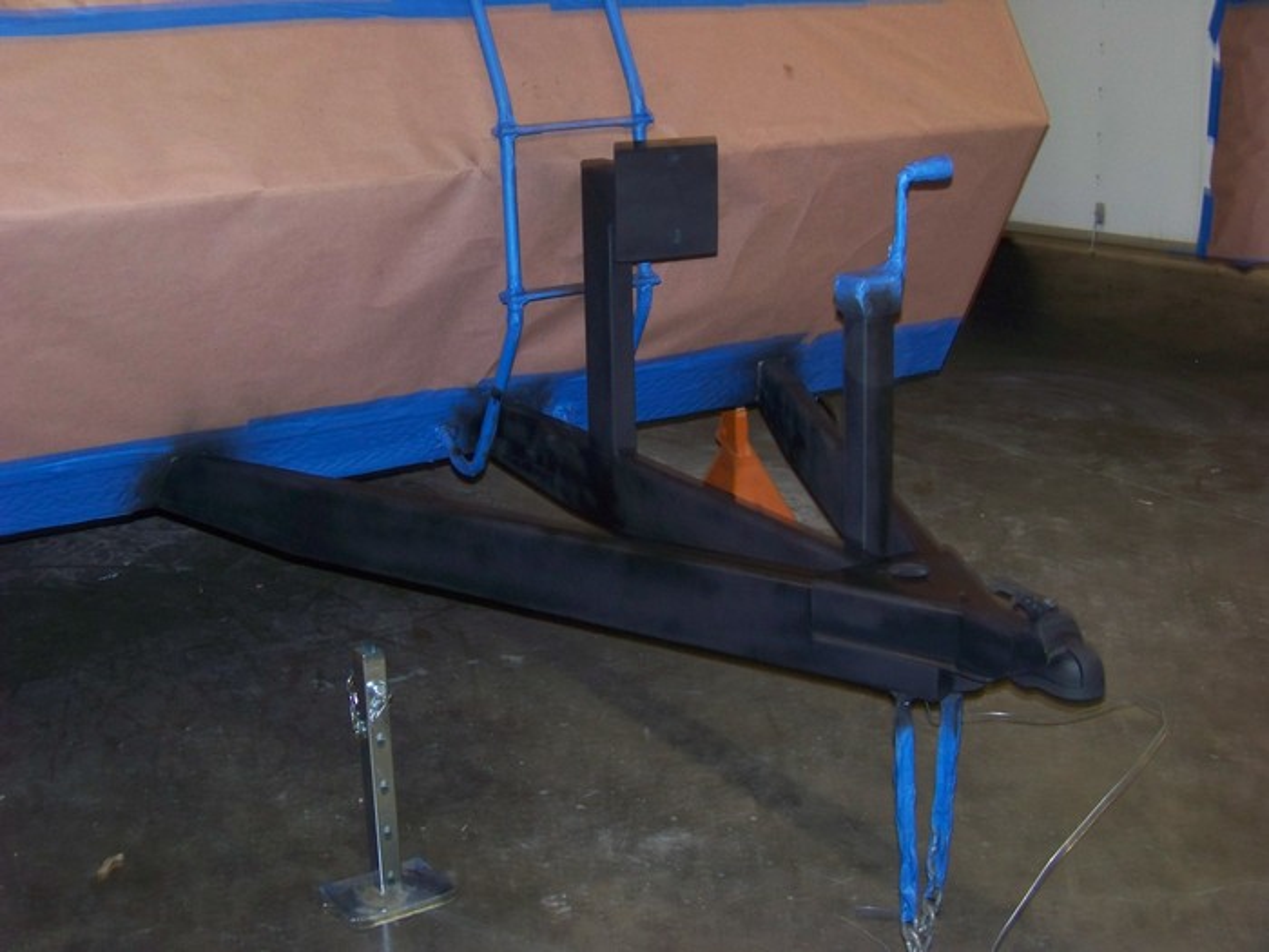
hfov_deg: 38.9
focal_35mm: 49
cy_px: 476
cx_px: 634
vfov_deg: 29.7
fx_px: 1796
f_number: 2.8
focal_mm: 7.6
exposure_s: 1/30
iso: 200
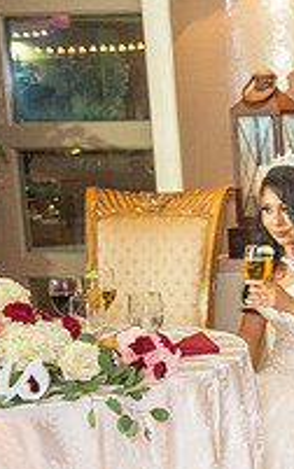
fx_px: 1202
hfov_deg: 11.9
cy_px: 284
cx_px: 646
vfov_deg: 22.0
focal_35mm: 94
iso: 1250
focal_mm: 32
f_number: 2.8
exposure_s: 1/125
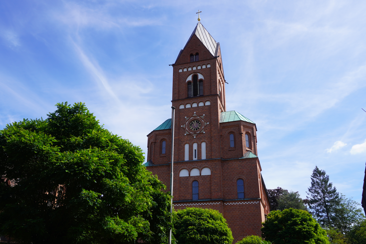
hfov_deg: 59.5
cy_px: 122
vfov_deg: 41.8
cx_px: 183
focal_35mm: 32
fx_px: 320
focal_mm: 21
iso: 100
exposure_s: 1/160
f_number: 10
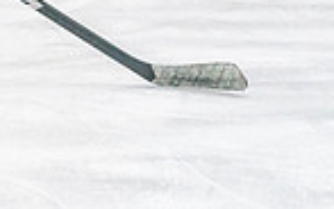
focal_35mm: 637
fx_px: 5801
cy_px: -229
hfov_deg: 3.3
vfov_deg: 2.1
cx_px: -295
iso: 3200
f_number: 2.8
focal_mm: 133
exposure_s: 1/1250
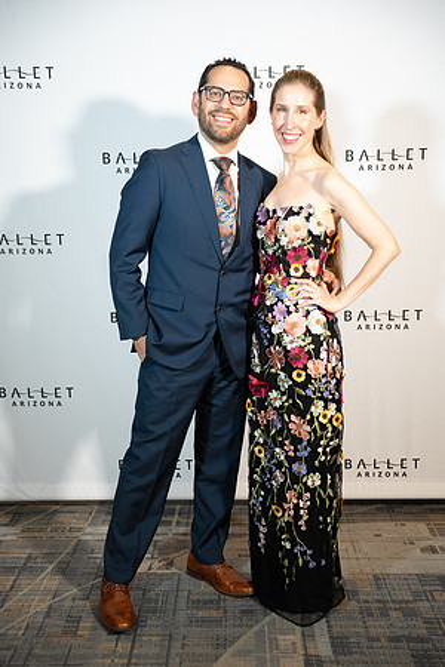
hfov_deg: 29.9
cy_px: 334
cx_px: 222
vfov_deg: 43.7
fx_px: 832
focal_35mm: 45
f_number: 2.8
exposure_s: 1/160
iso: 1600
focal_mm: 44.9
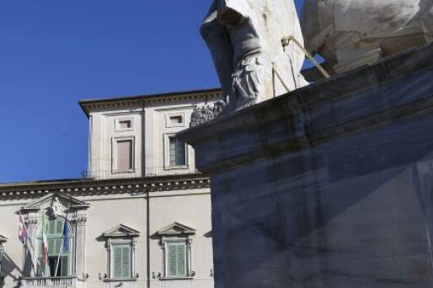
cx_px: 82
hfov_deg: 34.5
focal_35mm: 56
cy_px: 160
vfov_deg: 24.1
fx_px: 673
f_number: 13
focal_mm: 24
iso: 100
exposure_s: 1/125
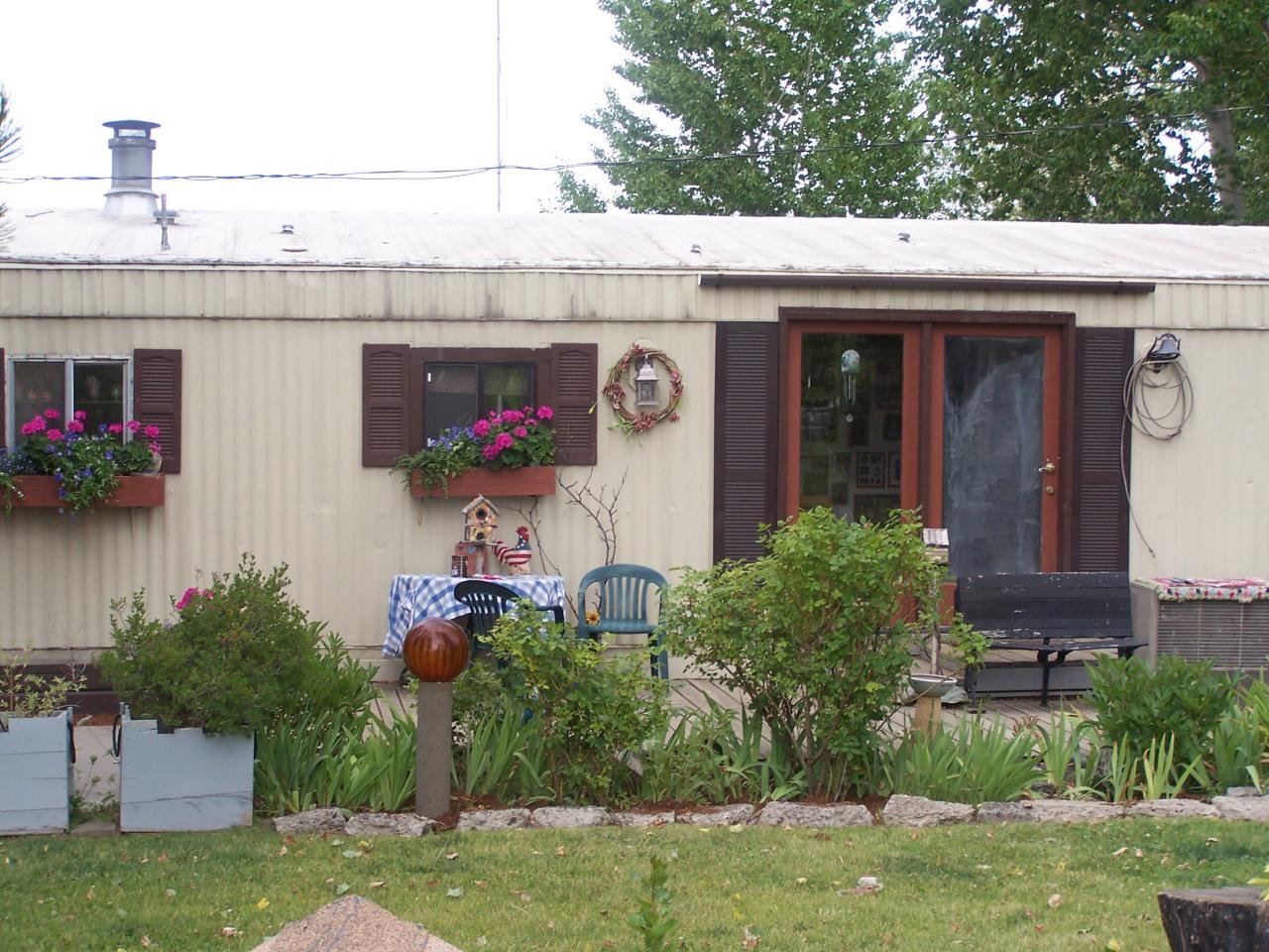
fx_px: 2529
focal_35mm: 69
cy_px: 476
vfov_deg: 21.3
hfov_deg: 28.2
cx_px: 634
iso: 80
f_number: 3.2
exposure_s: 1/250
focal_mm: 11.5
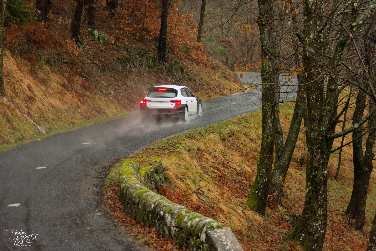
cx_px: 188
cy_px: 126
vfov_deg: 13.0
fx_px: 1097
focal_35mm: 105
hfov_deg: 19.5
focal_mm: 70
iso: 7200
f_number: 4
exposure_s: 1/2500
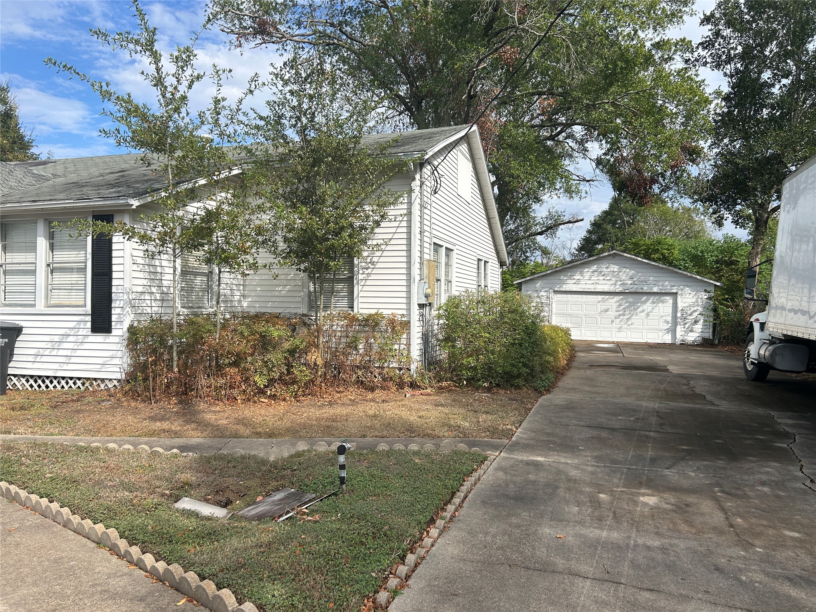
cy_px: 306
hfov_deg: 67.3
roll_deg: -0.2
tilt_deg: -1.0
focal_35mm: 26
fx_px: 613
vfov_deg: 53.1
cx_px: 408
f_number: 1.5
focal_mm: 5.7
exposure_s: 1/3704
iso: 50
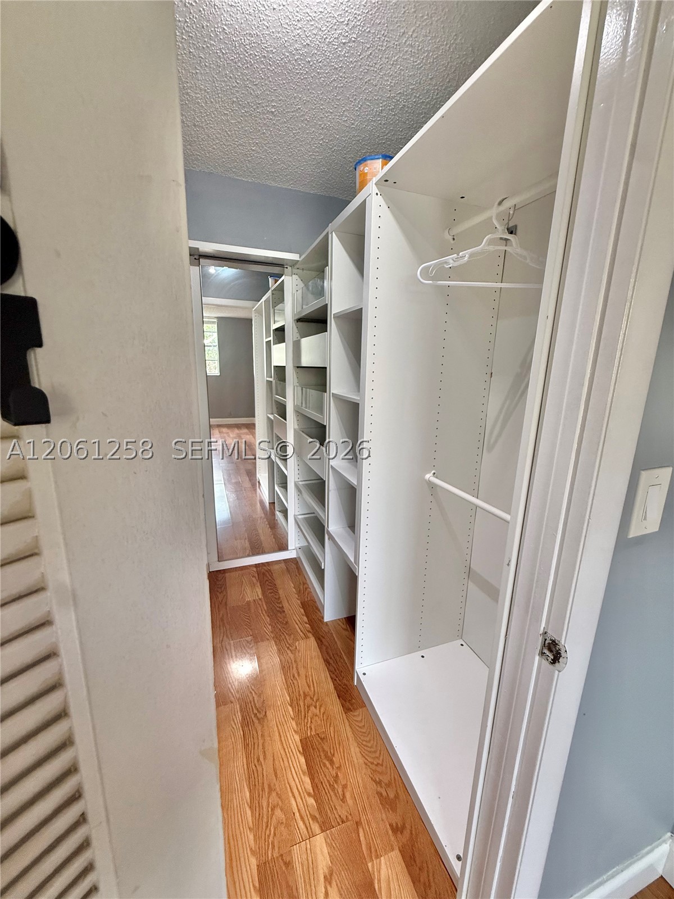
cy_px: 450
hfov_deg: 85.7
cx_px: 337
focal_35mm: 14
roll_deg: -2.2
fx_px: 363
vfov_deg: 102.1
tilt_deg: -11.9
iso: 250
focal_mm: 2.22
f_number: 2.2
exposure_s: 1/120
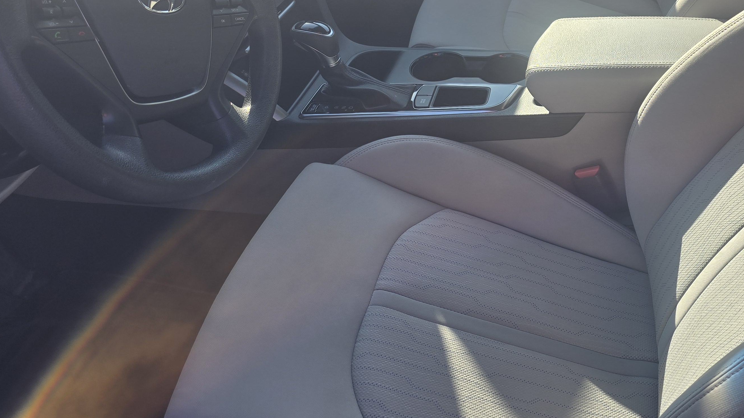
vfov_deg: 29.4
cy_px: 13
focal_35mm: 38
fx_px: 750
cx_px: 549
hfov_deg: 50.8
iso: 12
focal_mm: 6.3
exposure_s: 1/309
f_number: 1.7
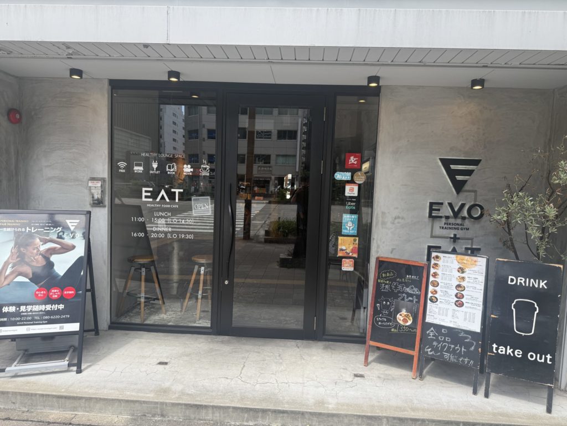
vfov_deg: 56.8
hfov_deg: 71.6
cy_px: 213
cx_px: 284
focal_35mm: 24
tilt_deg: -4.2
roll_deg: -2.4
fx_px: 393
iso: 80
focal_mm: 6.76
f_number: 1.78
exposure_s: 1/813
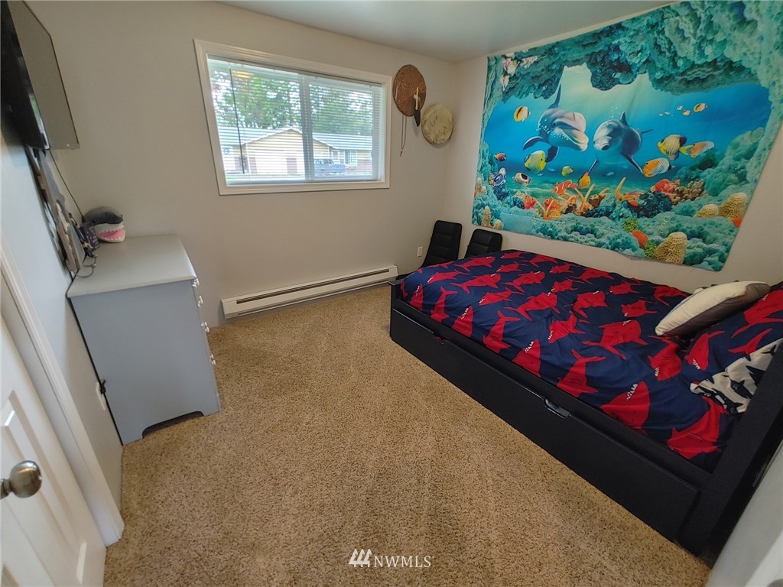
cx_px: 392
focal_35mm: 15
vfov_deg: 81.7
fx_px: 339
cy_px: 294
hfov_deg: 98.2
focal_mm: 1.78
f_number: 1.9
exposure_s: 1/24
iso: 300
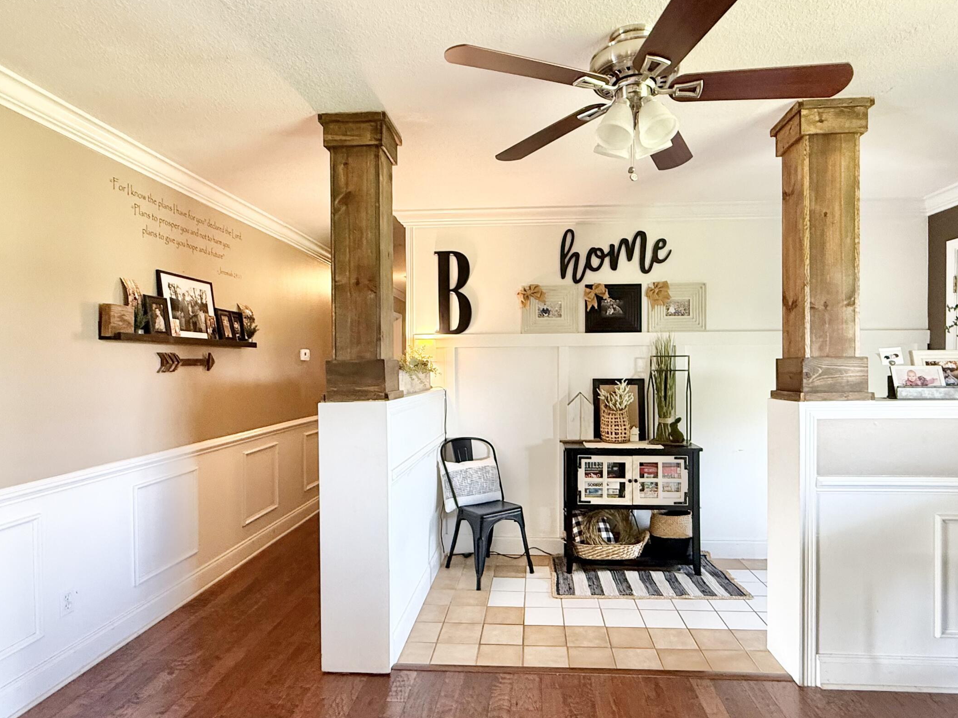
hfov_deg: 81.7
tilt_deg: -0.4
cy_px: 371
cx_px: 508
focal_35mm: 20
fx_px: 554
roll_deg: -0.3
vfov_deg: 66.0
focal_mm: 2.22
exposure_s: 1/60
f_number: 2.2
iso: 250
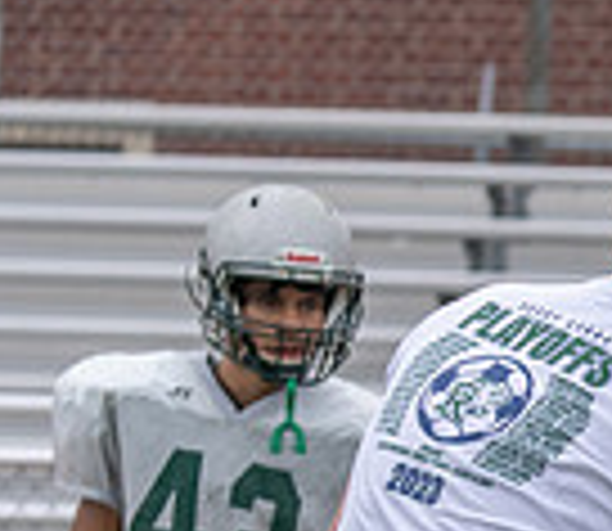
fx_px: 8782
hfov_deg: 3.9
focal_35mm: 469
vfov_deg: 3.5
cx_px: 1463
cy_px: 772
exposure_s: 1/1250
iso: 200
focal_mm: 98
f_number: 3.5
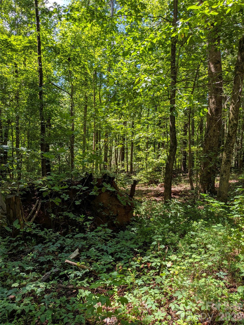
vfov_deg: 71.6
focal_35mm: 24
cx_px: 122
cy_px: 162
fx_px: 226
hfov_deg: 56.8
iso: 28
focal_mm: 4.53
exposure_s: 1/324
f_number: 1.7
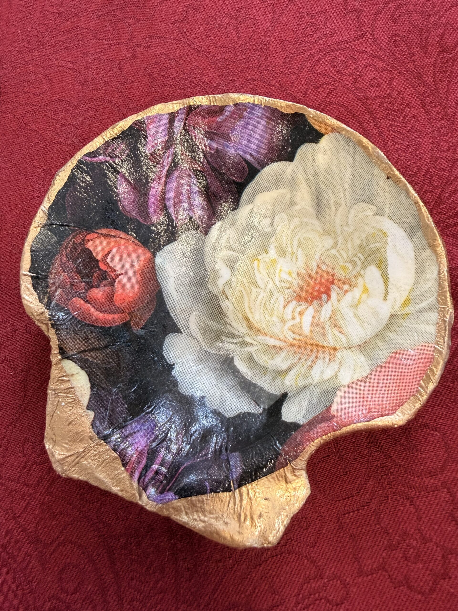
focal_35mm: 24
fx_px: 423
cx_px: 229
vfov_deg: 71.6
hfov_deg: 56.8
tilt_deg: -75.0
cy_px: 306
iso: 200
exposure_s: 1/121
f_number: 2.2
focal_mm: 2.22
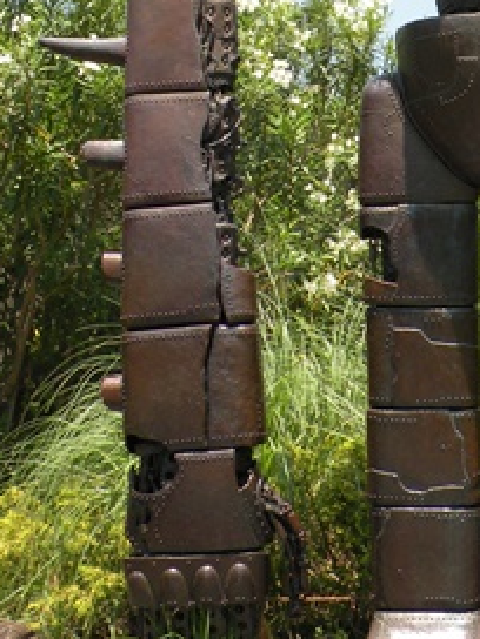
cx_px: 515
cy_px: 34
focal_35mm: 81
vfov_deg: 23.3
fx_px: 1498
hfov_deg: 17.6
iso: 64
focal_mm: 5.8
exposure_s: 1/170
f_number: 5.6
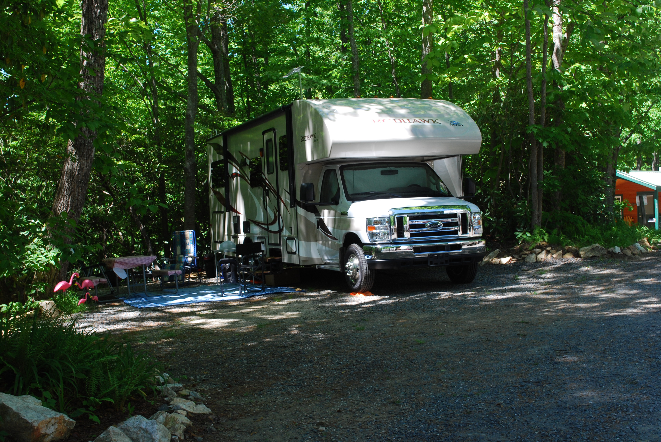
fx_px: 827
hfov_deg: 43.6
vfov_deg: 29.9
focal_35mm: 45
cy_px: 221
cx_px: 330
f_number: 8
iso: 200
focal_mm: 30
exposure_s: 1/60
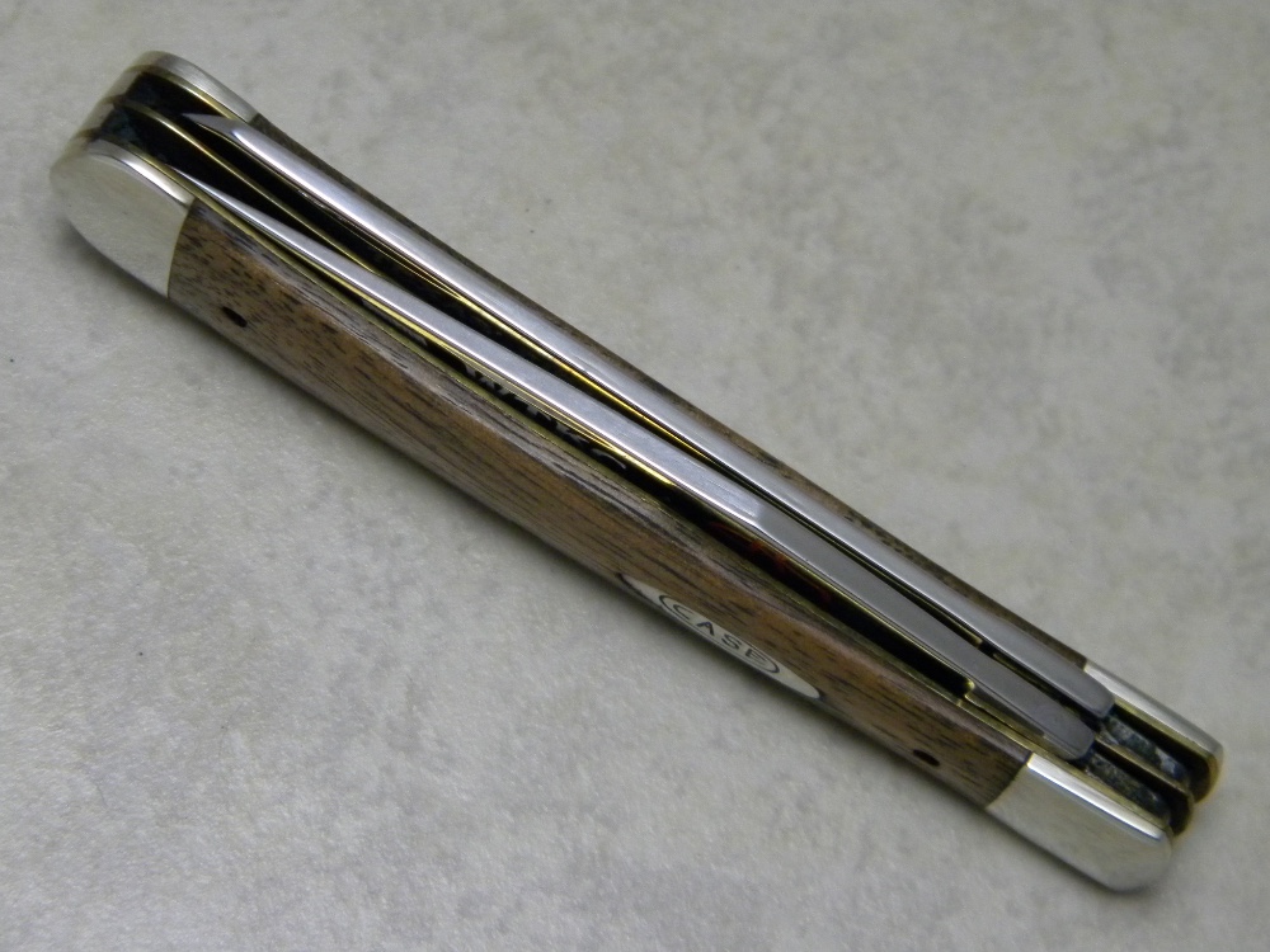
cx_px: 635
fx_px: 3852
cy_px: 476
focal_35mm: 105
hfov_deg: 18.7
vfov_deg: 14.1
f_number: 4.7
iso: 400
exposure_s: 1/36.5
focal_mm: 19
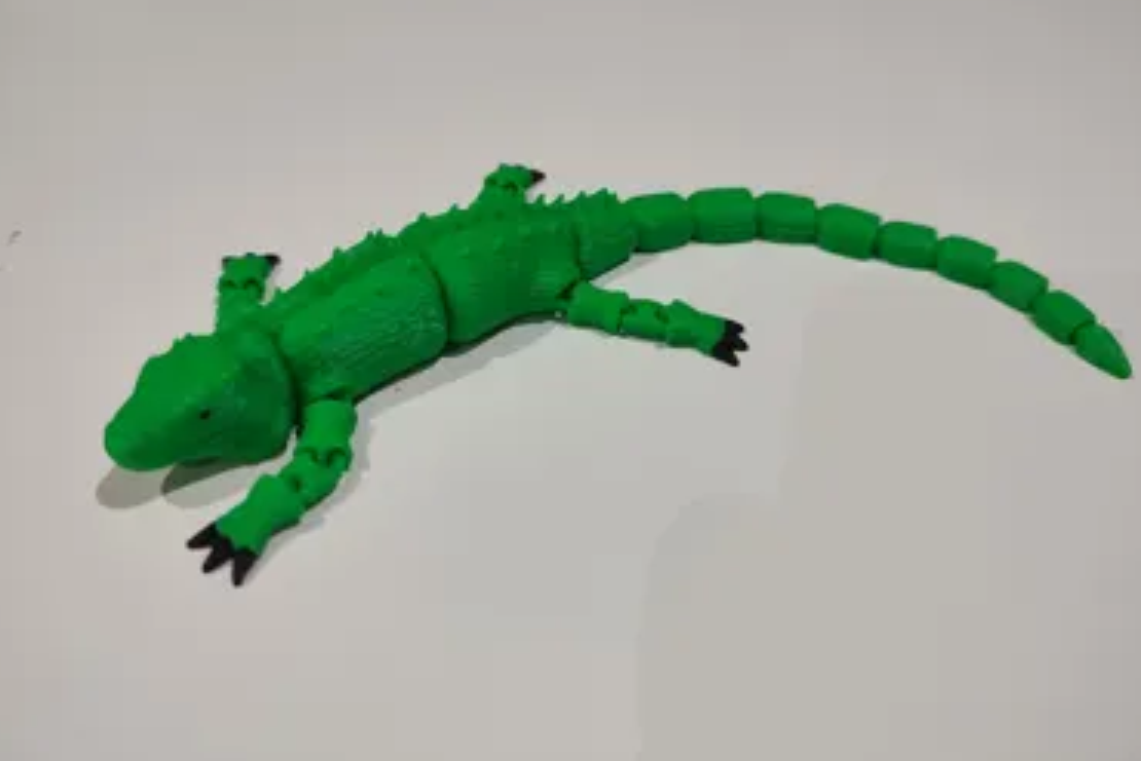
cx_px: 567
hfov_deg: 67.4
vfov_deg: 47.8
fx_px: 856
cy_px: 327
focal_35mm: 27
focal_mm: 5.89
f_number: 1.89
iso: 408
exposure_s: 1/33
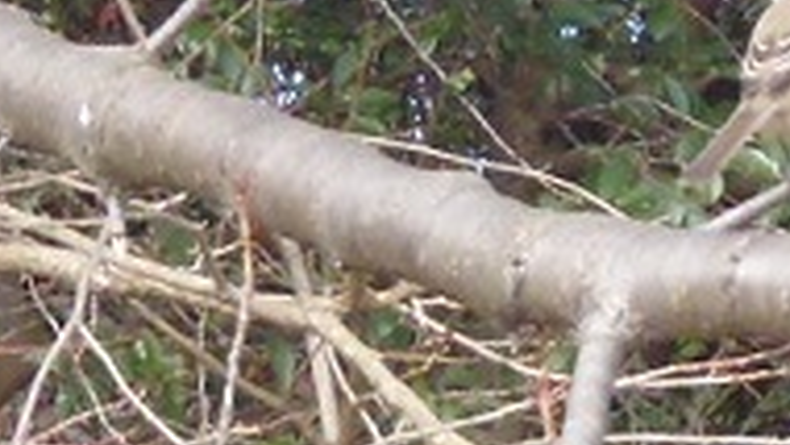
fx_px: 14521
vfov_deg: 1.8
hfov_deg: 3.1
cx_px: 873
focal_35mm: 693
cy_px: 4
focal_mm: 21.5
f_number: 6.9
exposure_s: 1/80
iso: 400
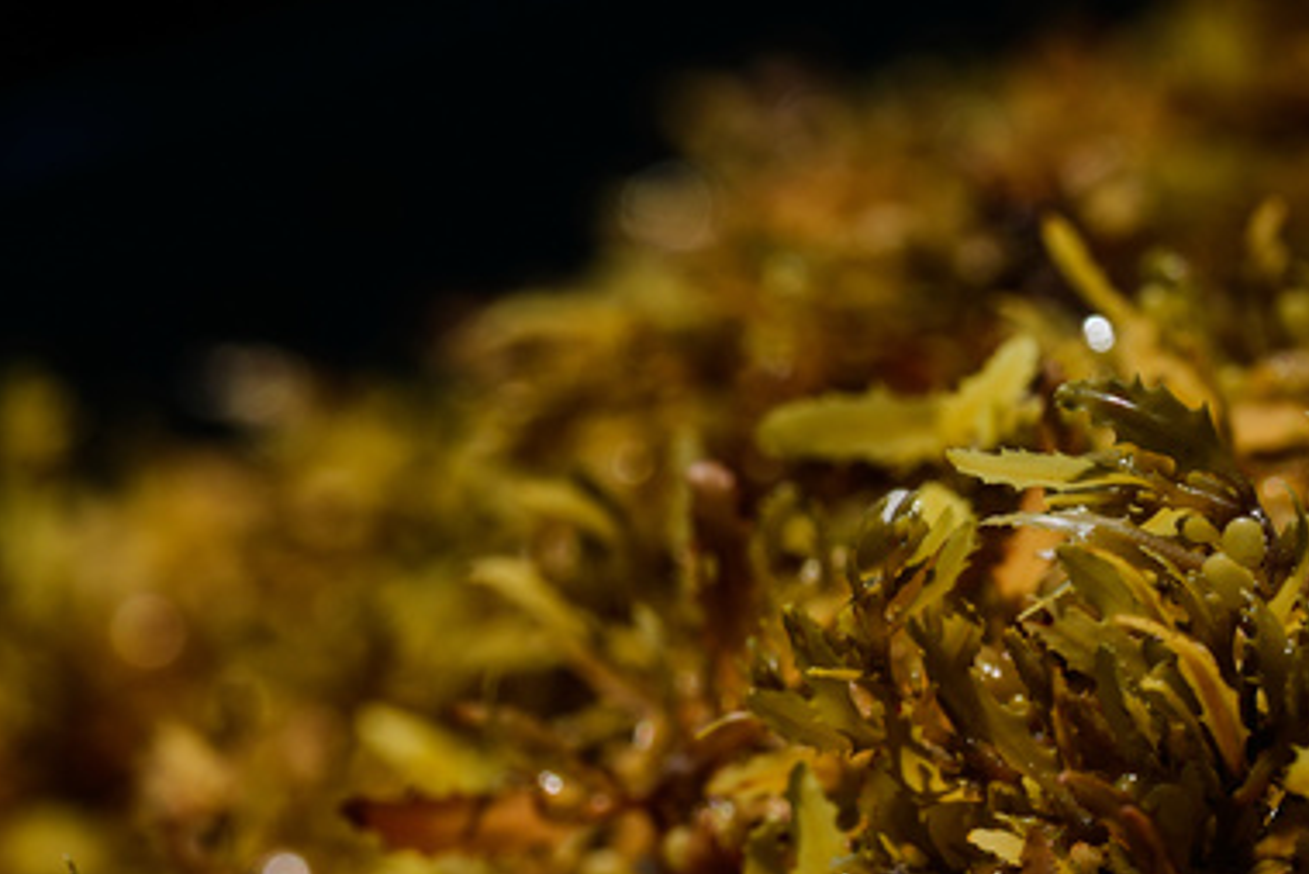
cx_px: 28
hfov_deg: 3.8
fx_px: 19641
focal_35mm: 540
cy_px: 1147
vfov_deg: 2.5
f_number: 10
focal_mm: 200
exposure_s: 1/1000
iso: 200
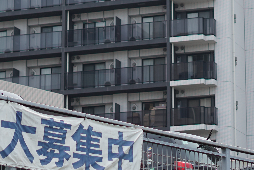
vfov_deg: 8.5
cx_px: 220
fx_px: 1143
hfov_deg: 12.6
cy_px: 71
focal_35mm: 162
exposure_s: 1/3200
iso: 100
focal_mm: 50
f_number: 2
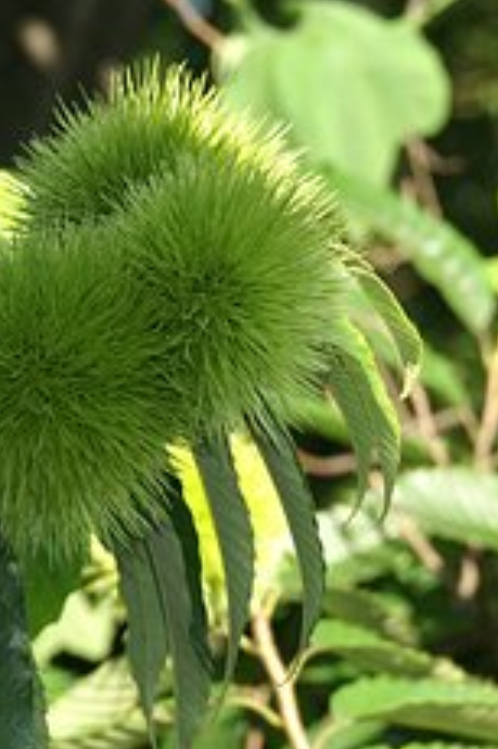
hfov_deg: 4.6
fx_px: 6234
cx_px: 244
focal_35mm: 300
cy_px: 261
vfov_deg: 6.9
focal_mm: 90
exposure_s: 1/80
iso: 100
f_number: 9
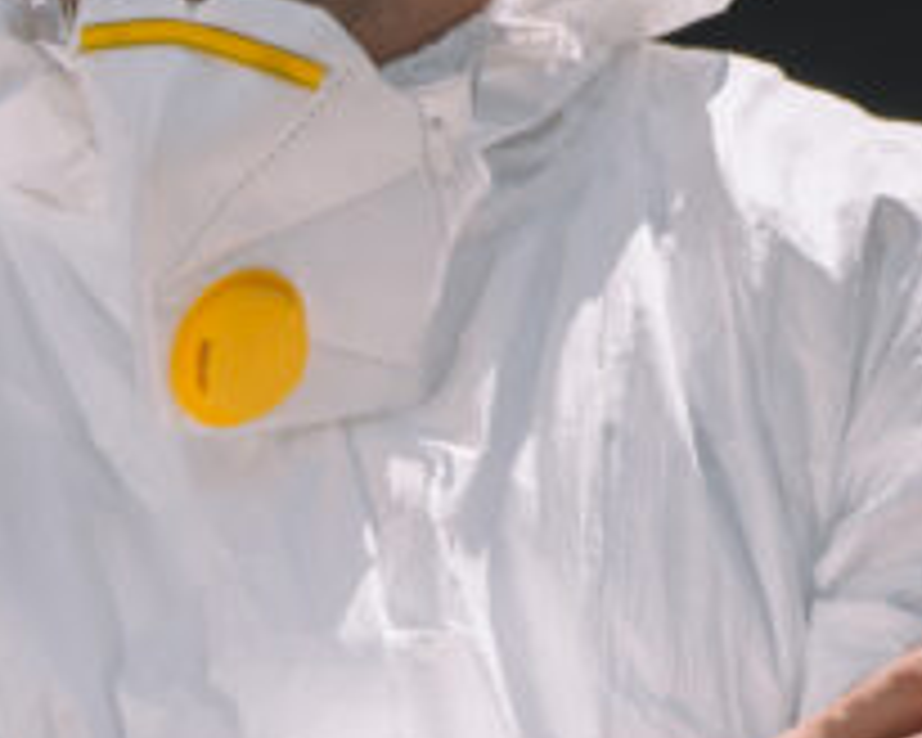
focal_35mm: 1409
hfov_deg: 1.4
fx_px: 38448
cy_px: 767
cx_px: -625
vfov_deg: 1.1
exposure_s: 1/500
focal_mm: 200
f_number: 4.5
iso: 100
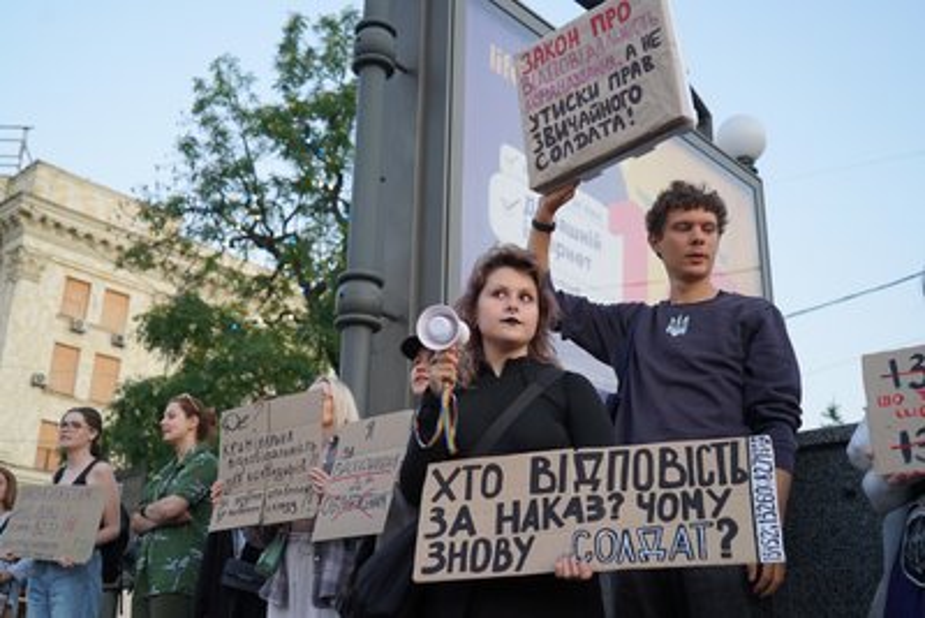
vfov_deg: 35.1
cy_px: 309
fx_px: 977
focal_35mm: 38
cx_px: 462
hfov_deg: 50.7
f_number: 4
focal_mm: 38
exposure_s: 1/160
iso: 1250
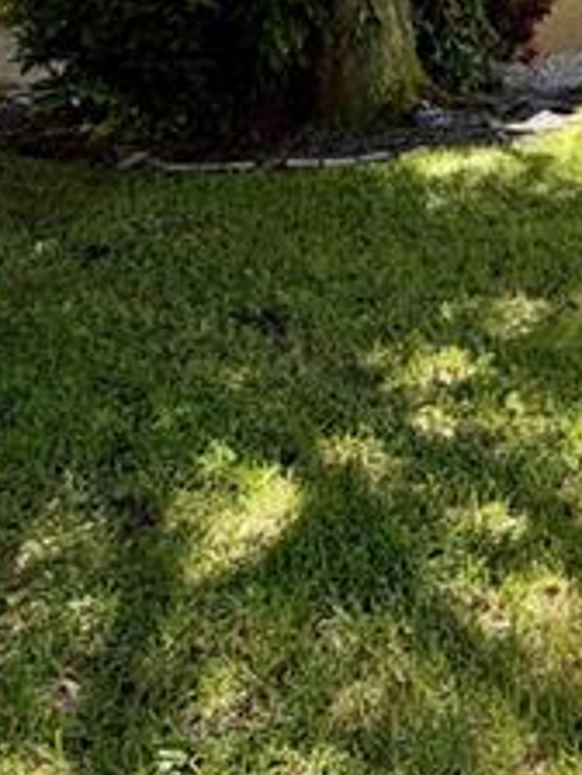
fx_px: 1076
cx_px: 617
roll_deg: +0.4
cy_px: -7
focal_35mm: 48
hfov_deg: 28.0
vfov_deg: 35.7
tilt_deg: -5.1
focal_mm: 2.22
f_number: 2.2
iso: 50
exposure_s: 1/306
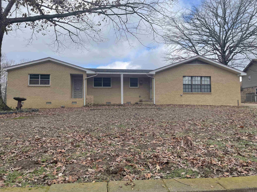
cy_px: 96
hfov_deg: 67.3
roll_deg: +0.9
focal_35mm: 26
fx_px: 193
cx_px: 128
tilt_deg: +3.9
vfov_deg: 53.1
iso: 32
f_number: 1.6
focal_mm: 4.2
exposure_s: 1/2257
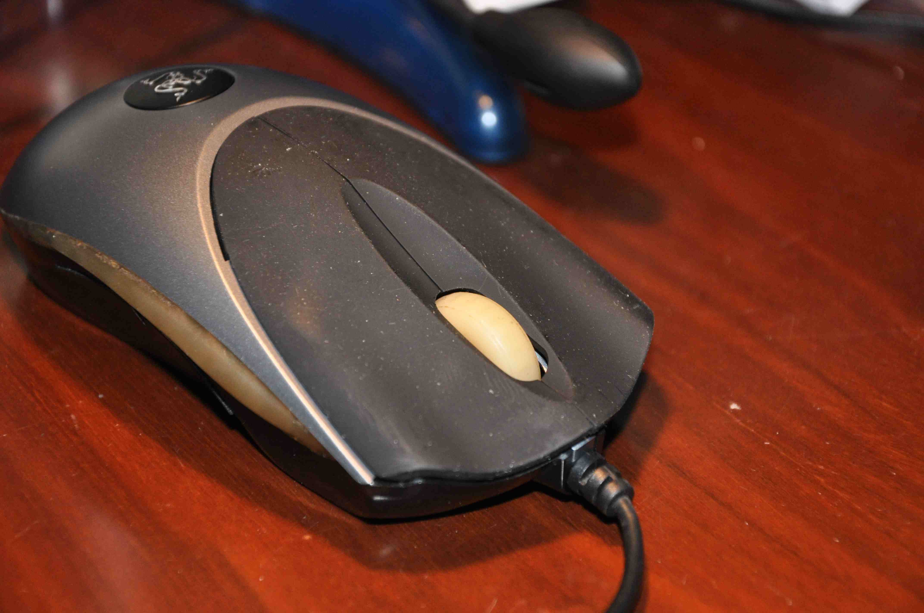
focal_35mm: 105
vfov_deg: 13.0
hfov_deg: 19.5
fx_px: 2692
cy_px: 306
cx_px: 462
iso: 800
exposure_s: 1/60
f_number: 5.3
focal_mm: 70
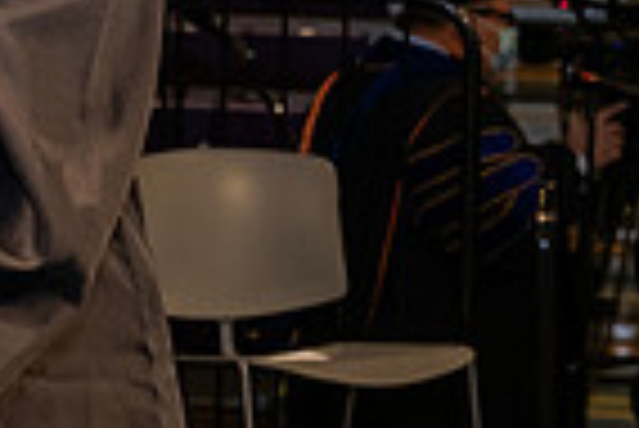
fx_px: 4051
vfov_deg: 6.0
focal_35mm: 228
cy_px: -65
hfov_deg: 8.6
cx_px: -590
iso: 1600
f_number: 6.3
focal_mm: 56
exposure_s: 1/200
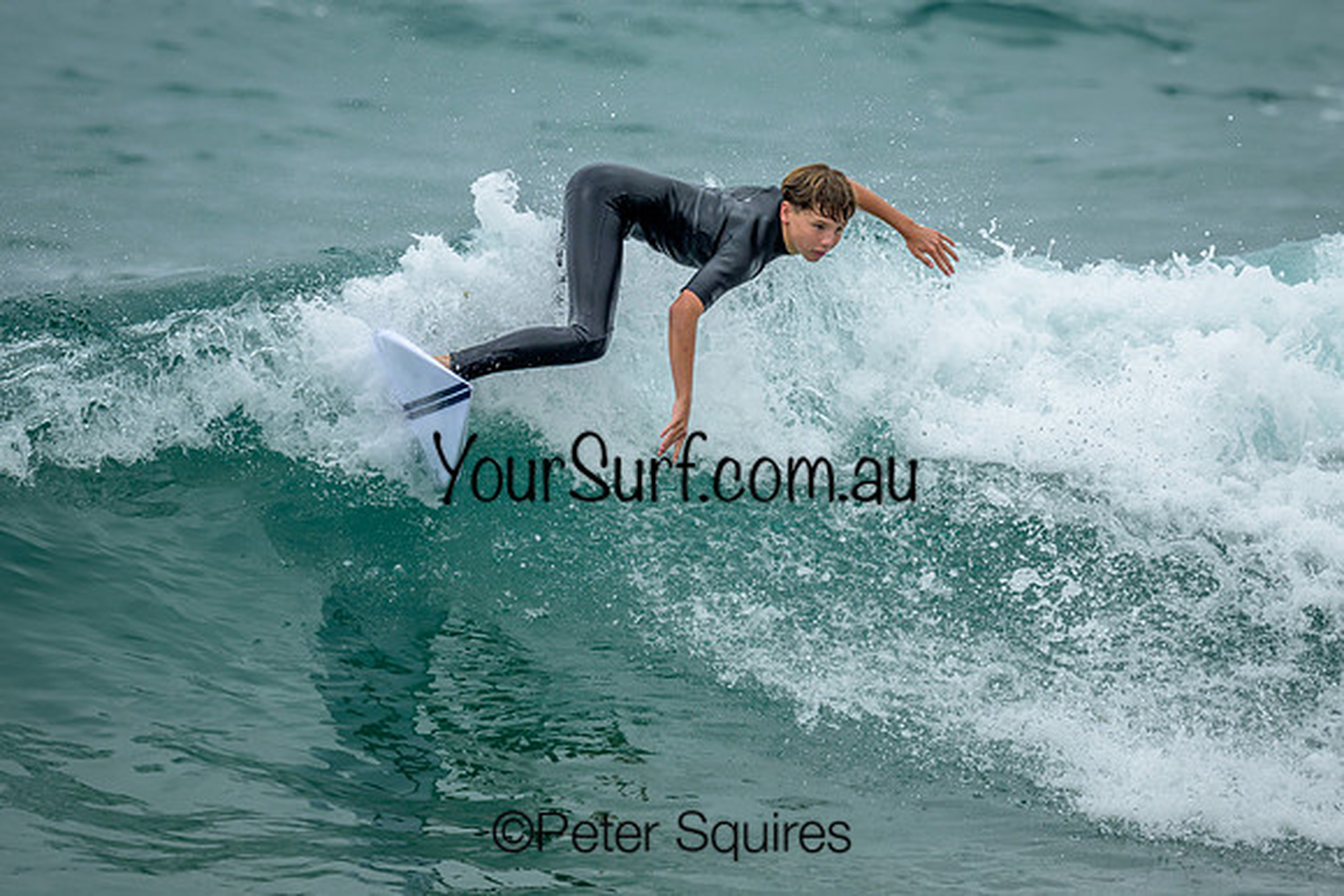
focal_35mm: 1005
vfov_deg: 1.4
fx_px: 37539
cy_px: 333
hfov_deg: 2.1
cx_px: 711
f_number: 6.3
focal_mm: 800
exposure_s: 1/2000
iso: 250
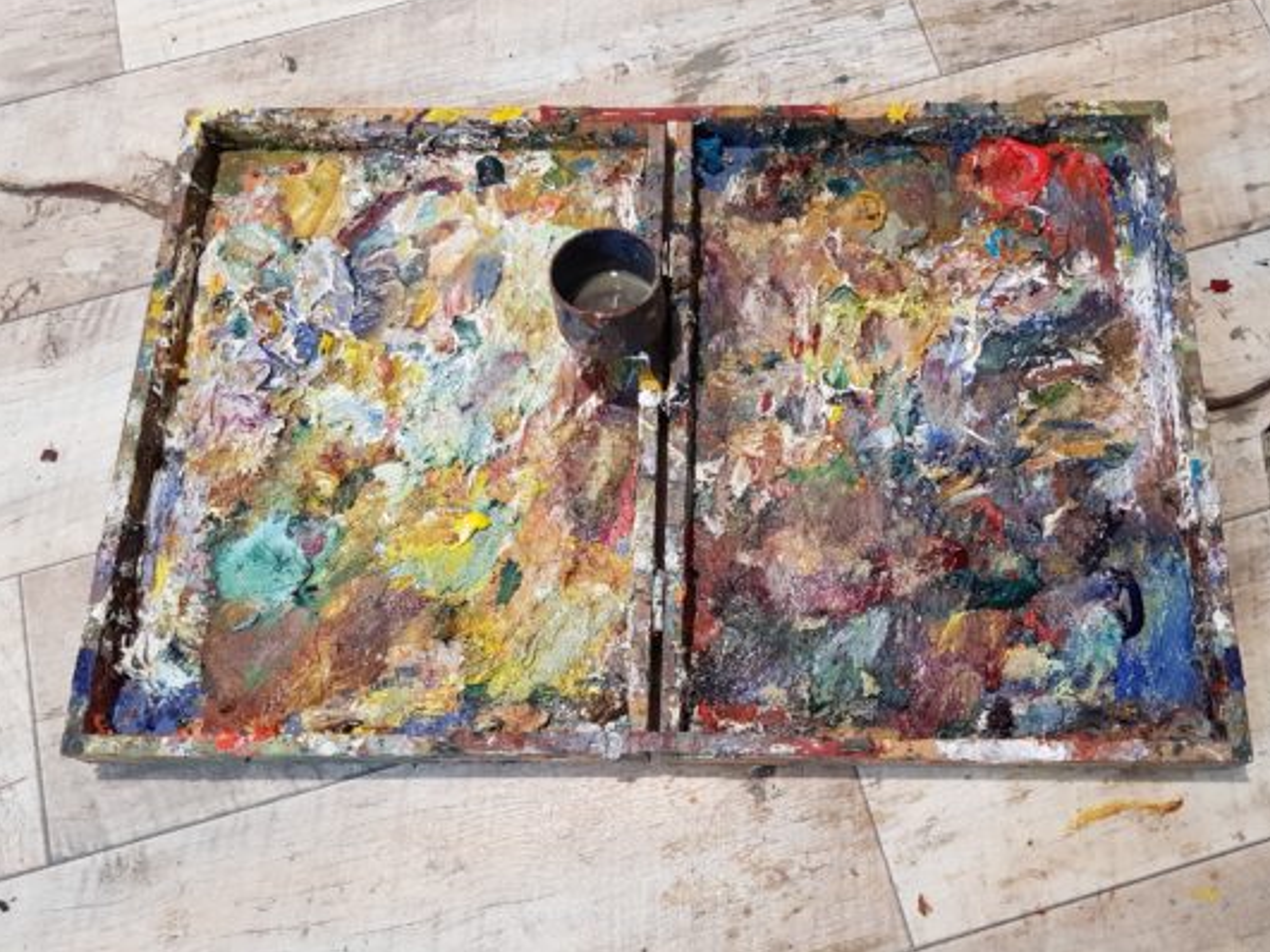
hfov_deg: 56.6
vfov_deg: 44.1
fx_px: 1174
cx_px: 728
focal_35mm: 32
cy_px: 471
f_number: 1.7
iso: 250
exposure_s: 1/25
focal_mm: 4.2
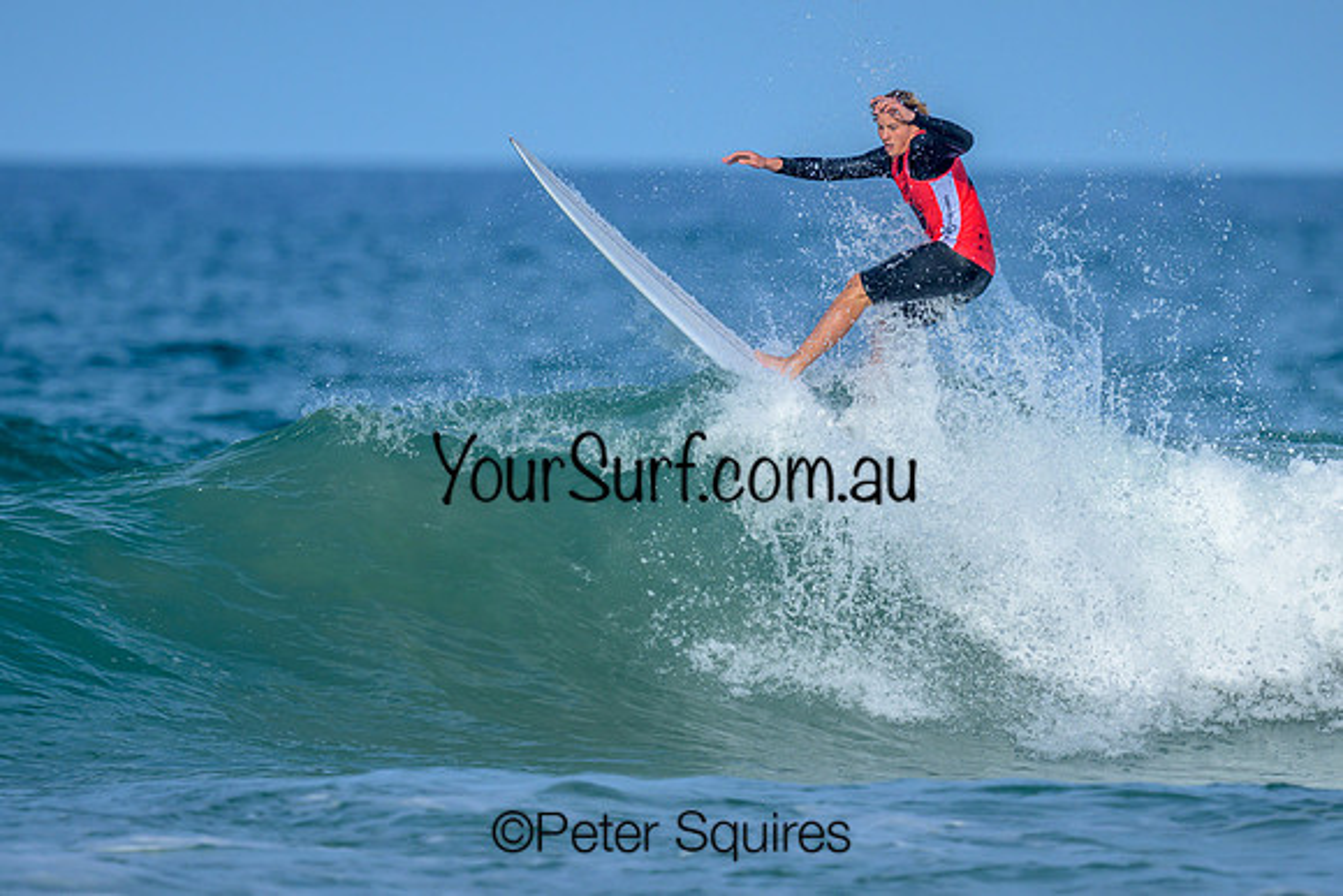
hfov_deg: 1.9
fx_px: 41043
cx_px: 690
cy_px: 447
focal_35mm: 1100
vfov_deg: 1.3
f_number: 6.3
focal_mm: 800
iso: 220
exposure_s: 1/2000
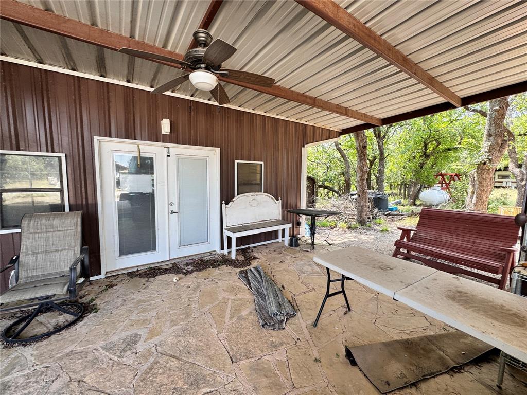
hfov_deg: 102.1
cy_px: 198
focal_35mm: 14
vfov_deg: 85.7
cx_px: 264
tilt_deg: -6.5
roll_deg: -2.1
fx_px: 213
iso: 50
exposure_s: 1/99
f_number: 2.2
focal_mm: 2.22
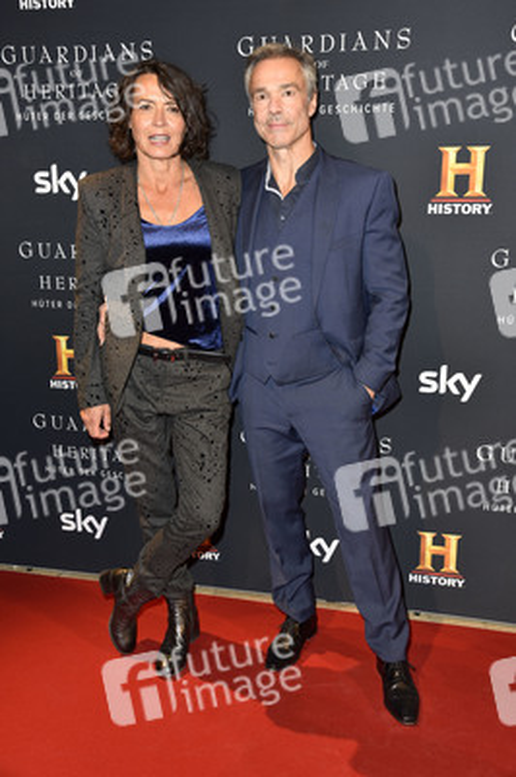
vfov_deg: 58.8
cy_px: 388
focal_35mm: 32
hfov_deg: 41.0
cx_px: 258
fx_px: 689
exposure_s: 1/125
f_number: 5.6
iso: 640
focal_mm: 32
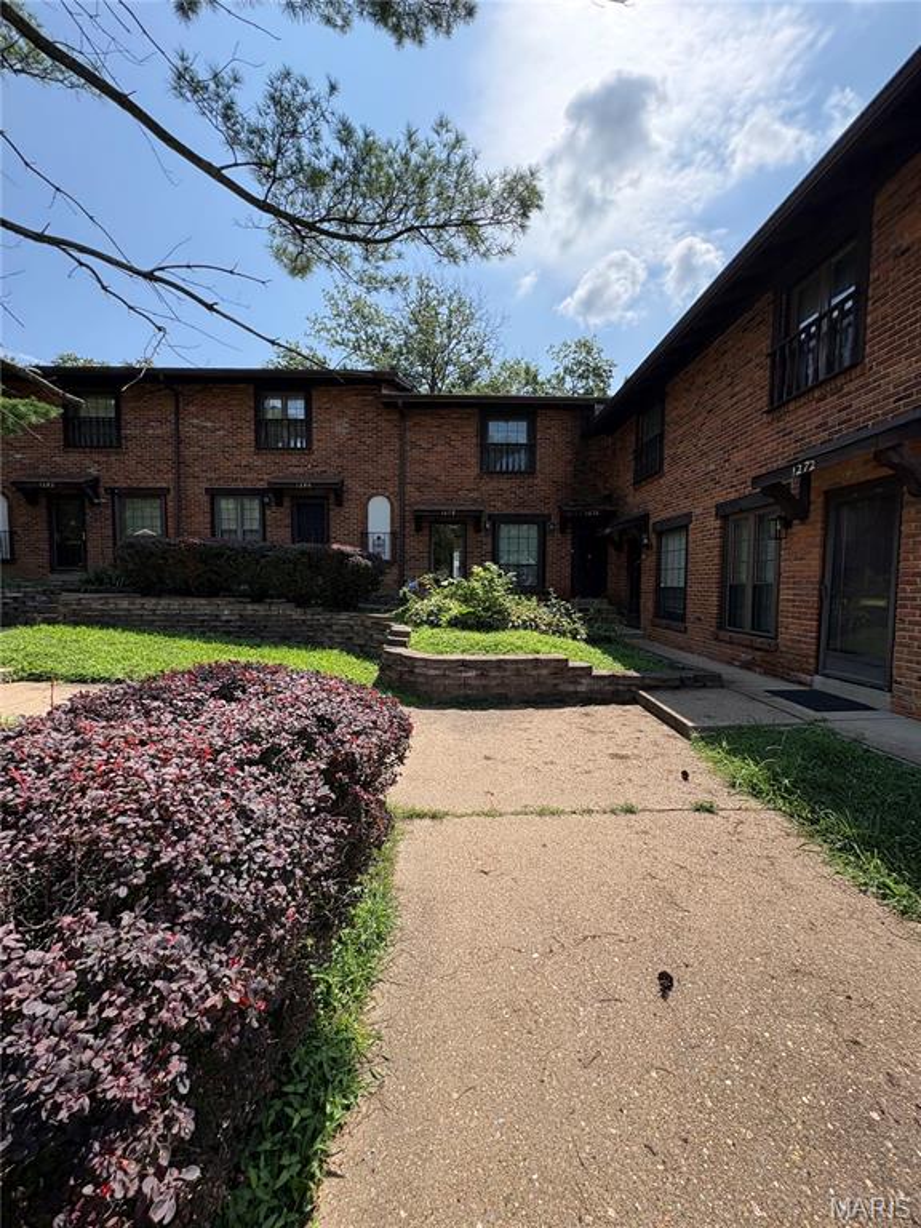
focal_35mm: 14
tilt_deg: -2.4
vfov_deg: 102.1
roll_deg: -0.8
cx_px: 460
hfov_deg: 85.7
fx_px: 497
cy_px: 614
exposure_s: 1/1299
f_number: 2.2
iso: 64
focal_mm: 2.22
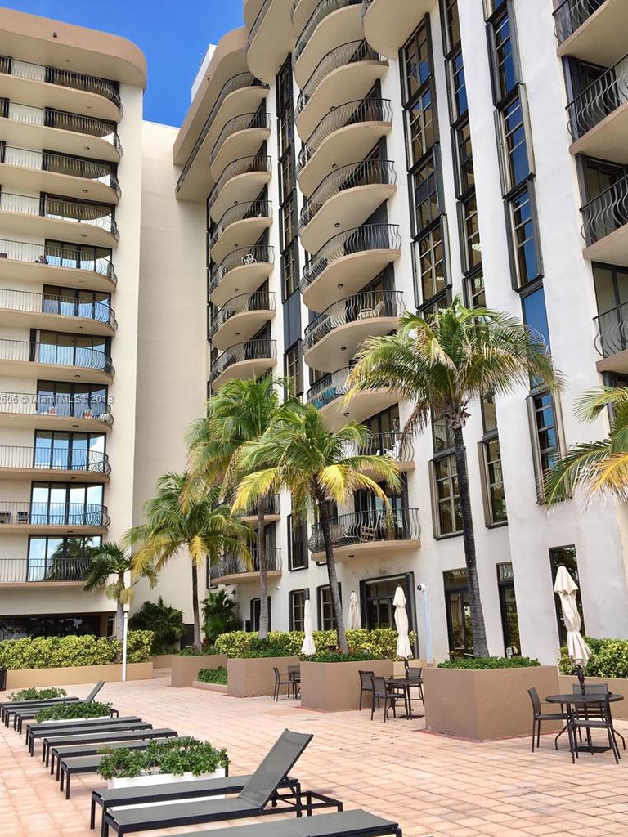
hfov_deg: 41.8
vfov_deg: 53.9
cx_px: 331
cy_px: 400
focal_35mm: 34
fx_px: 822
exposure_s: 1/635
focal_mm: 4.15
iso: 25
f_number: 2.2
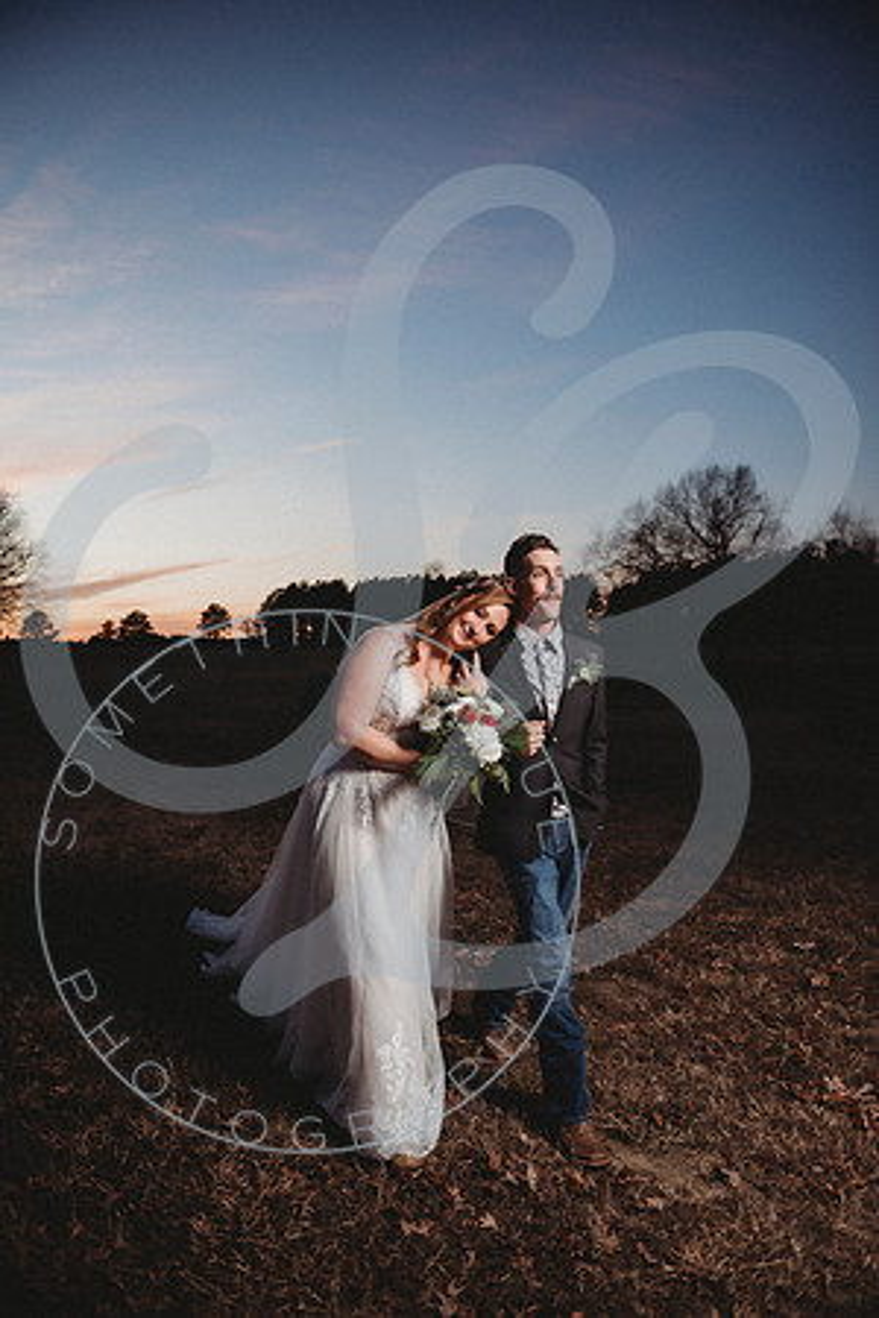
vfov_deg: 73.7
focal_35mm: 24
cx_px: 440
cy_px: 659
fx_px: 879
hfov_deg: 53.1
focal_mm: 24
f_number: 2.8
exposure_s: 1/500
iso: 200
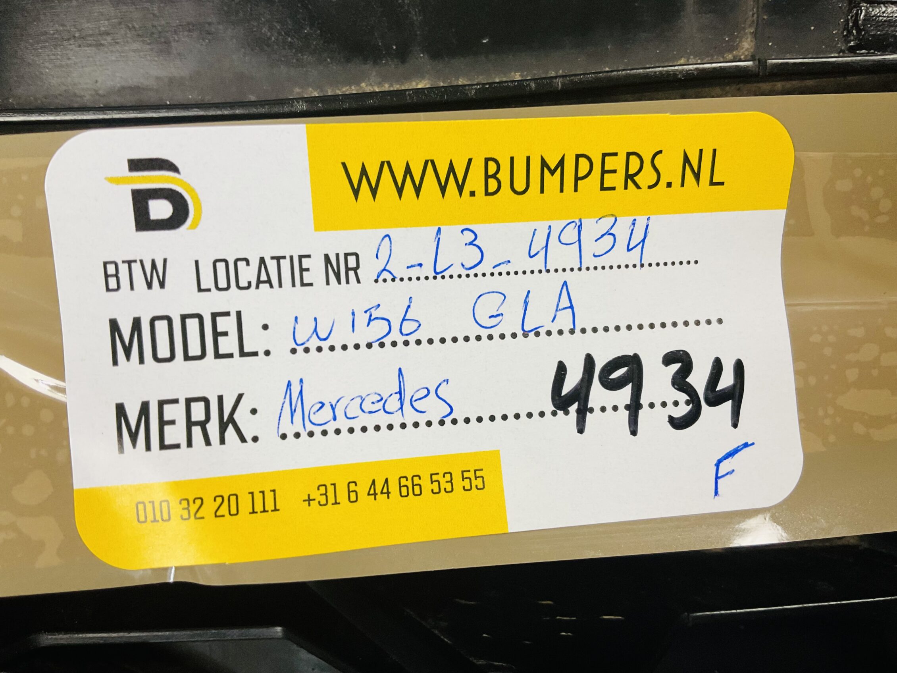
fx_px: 751
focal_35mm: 29
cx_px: 448
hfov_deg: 61.7
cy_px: 336
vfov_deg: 48.2
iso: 64
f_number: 1.8
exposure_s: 1/50
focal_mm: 3
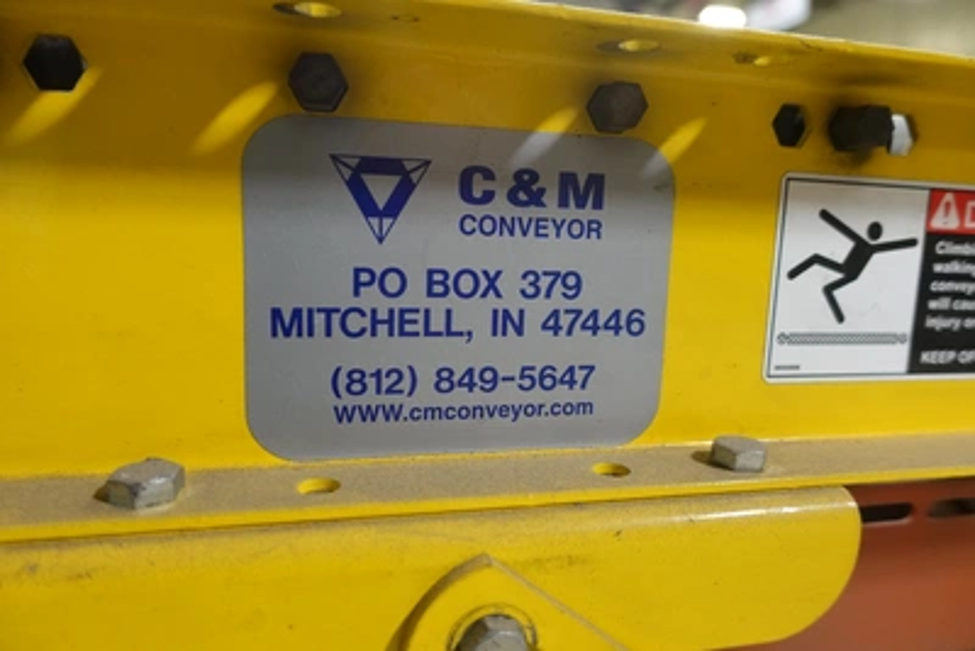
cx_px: 488
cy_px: 326
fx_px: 650
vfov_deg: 53.2
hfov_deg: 73.7
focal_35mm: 24
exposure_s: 1/250
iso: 2000
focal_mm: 8.8
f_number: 1.8
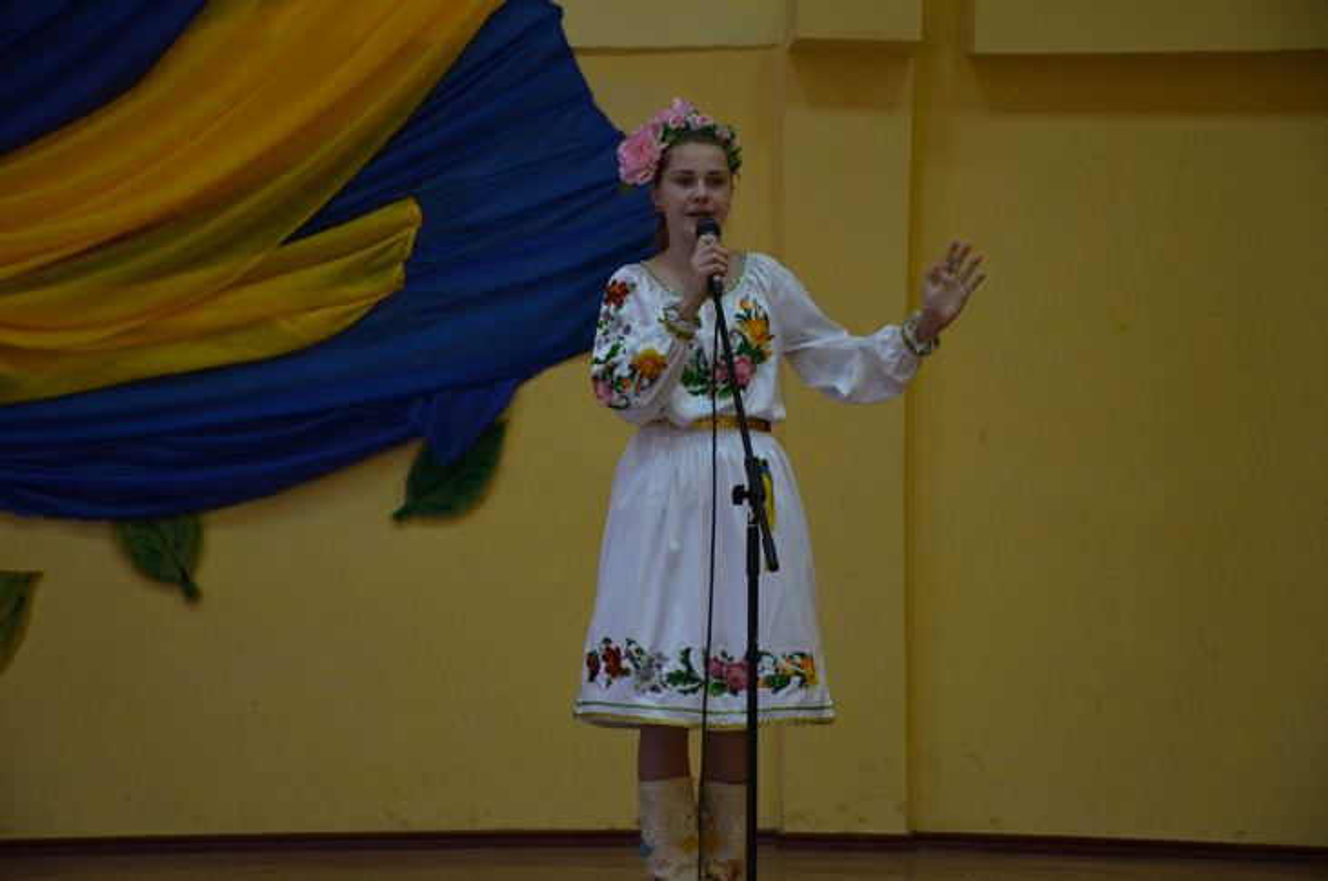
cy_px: 440
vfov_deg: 13.8
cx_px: 664
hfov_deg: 20.6
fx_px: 3646
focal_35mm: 99
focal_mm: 66
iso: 1600
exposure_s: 1/100
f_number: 5
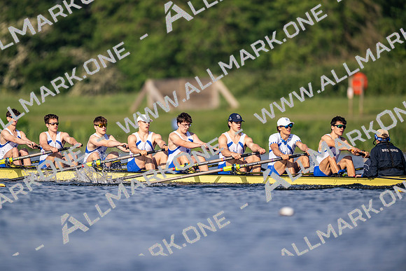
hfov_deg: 3.4
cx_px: 203
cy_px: 136
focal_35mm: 600
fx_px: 6768
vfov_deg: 2.3
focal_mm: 600
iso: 220
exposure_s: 1/2500
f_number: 4
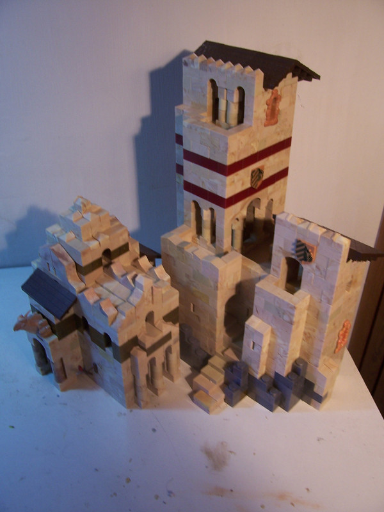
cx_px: 192
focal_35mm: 34
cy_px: 256
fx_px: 503
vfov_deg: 54.0
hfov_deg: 41.8
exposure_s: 1/30
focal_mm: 5.6
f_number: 2.7
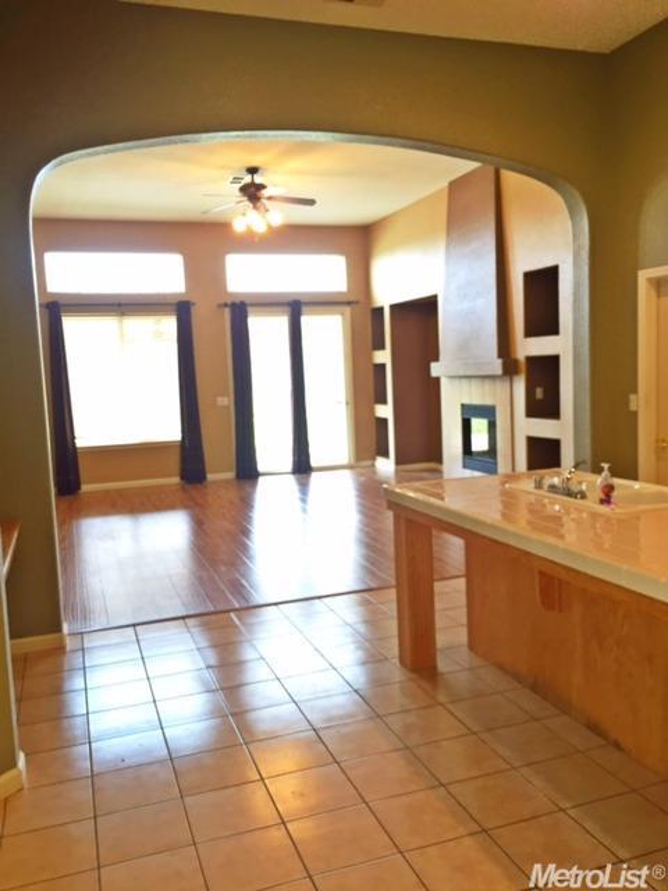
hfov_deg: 48.2
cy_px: 446
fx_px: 746
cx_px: 334
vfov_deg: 61.7
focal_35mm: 29
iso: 50
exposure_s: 1/30
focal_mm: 4.15
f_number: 2.2
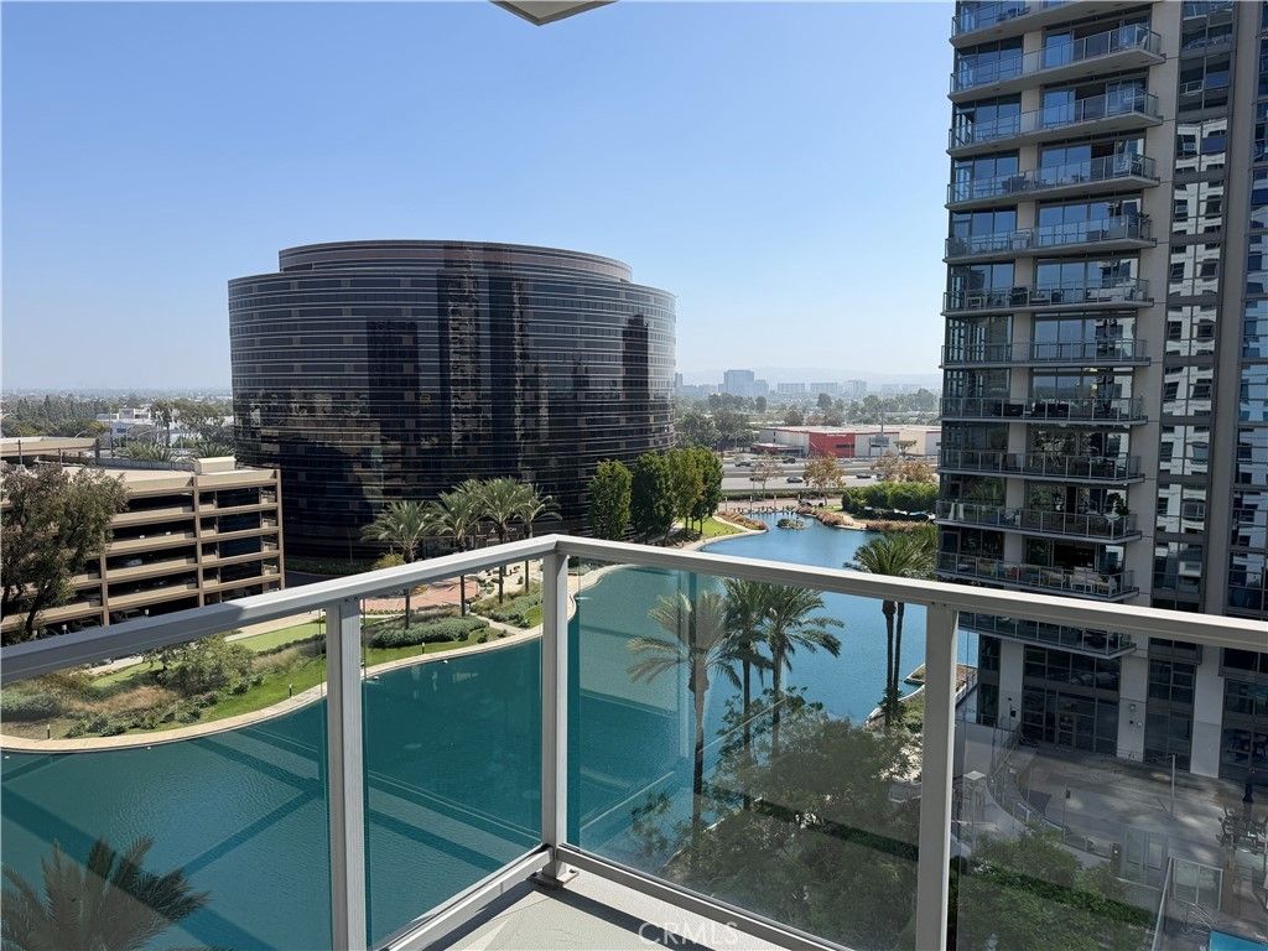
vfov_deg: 56.8
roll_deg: +1.0
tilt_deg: -5.2
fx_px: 879
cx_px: 634
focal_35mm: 24
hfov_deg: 71.6
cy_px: 476
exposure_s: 1/4405
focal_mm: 6.76
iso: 80
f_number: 1.78
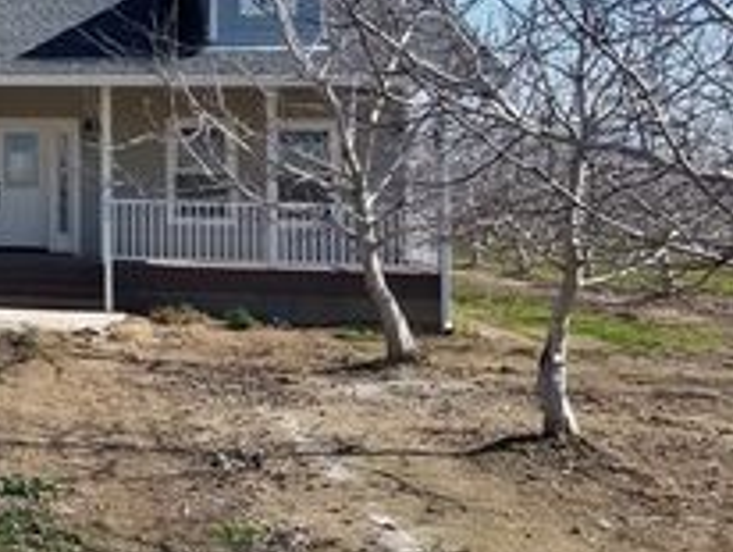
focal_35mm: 63
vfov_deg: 22.9
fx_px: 1336
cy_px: 94
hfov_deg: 27.0
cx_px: -153
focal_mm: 4.25
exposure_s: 1/2392
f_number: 1.7
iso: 50
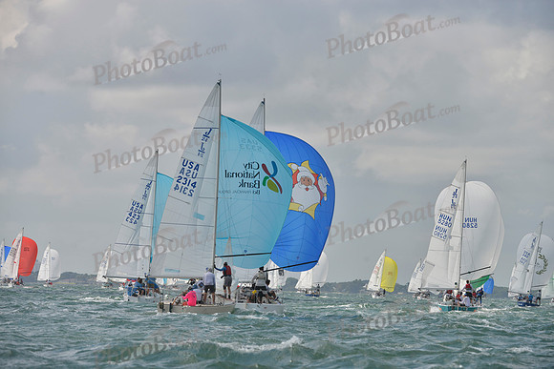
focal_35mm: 200
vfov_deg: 6.9
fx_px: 3078
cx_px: 277
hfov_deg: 10.3
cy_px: 184
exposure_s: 1/2000
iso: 280
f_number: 6.3
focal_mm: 200
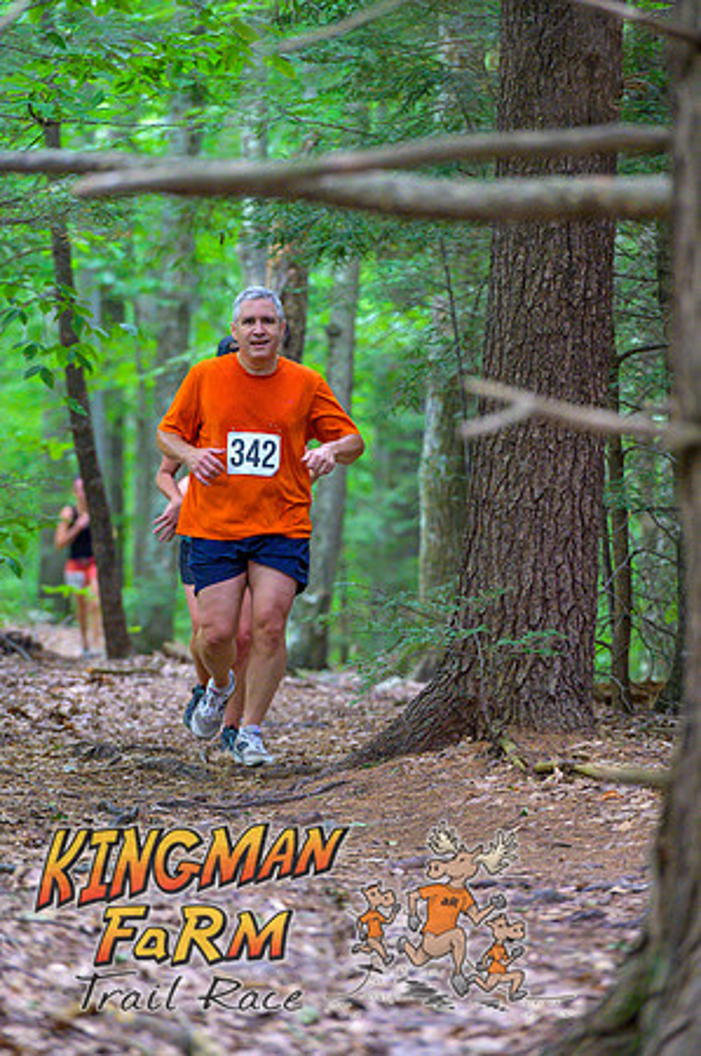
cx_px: 350
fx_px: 5855
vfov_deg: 10.3
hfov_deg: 6.9
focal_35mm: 200
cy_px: 528
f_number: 4
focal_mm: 200
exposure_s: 1/200
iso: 8000
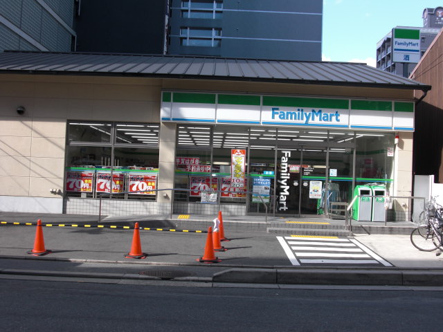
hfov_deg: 43.9
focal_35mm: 43
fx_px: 550
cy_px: 166
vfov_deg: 33.6
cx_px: 222
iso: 50
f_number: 3.1
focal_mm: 7.6
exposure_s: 1/320
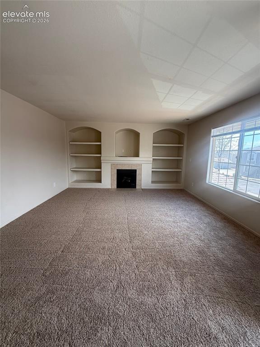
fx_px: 140
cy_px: 174
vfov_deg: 102.1
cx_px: 130
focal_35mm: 14
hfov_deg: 85.7
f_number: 2.2
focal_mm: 2.22
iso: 64
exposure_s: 1/99
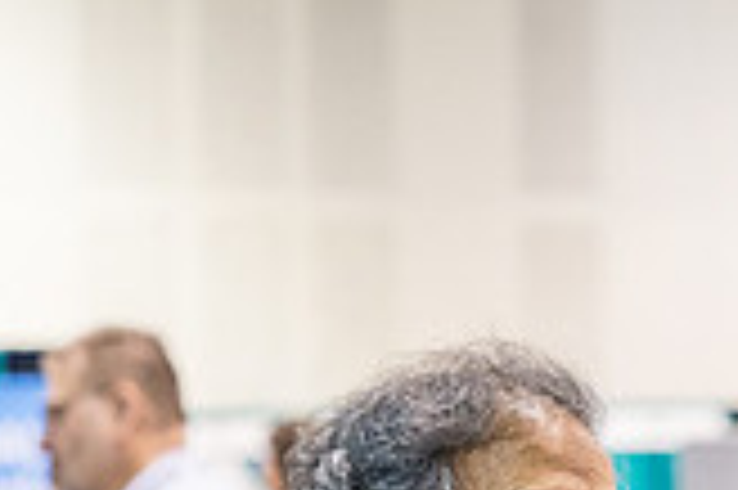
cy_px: 865
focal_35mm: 248
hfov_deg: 8.2
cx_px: 1008
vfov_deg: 5.4
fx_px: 5079
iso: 3200
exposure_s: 1/160
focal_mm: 70
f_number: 3.5
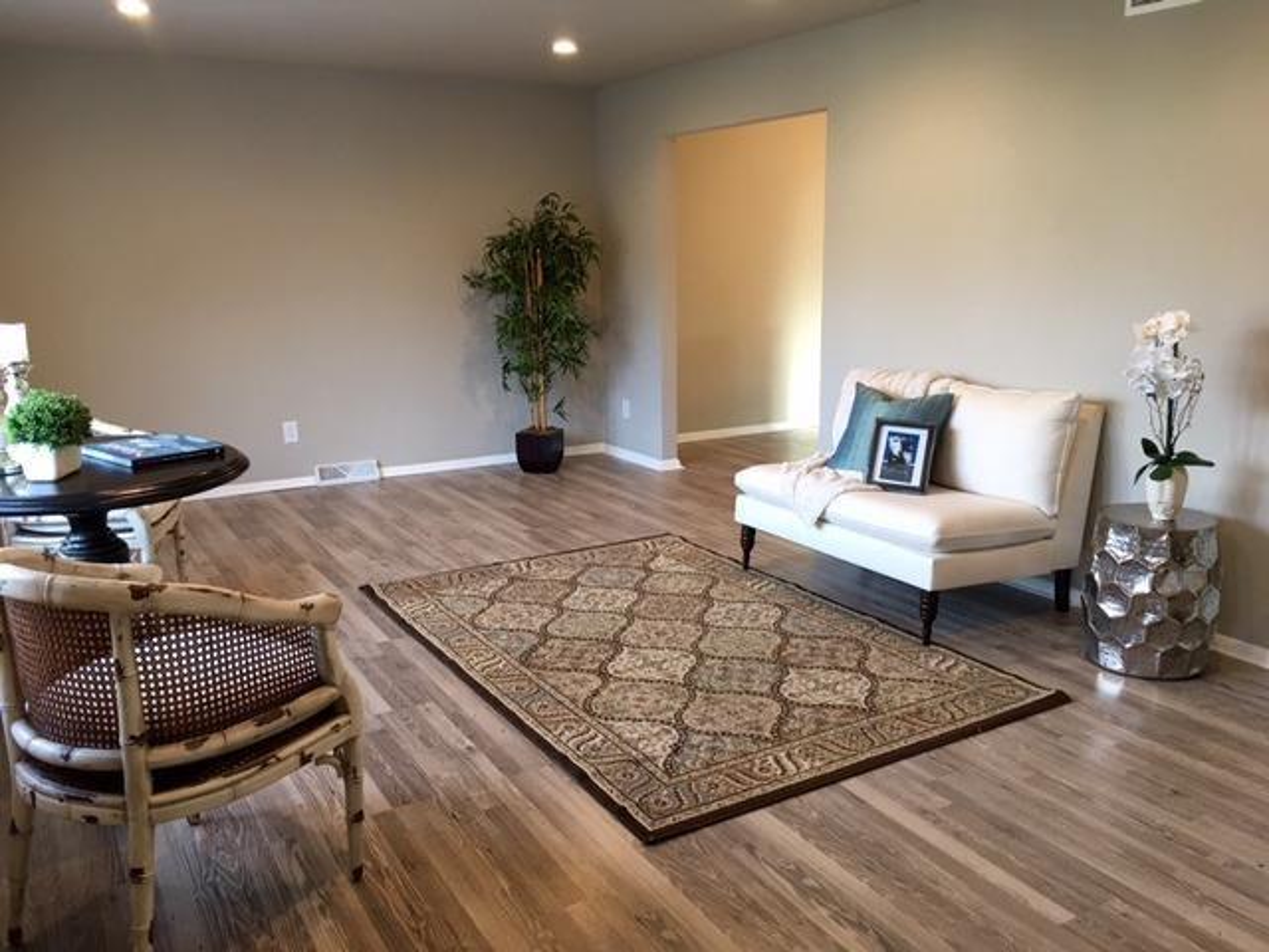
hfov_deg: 61.7
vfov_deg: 48.2
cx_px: 634
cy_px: 476
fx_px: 1063
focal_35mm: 29
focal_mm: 4.15
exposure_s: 1/15
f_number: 2.2
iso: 32
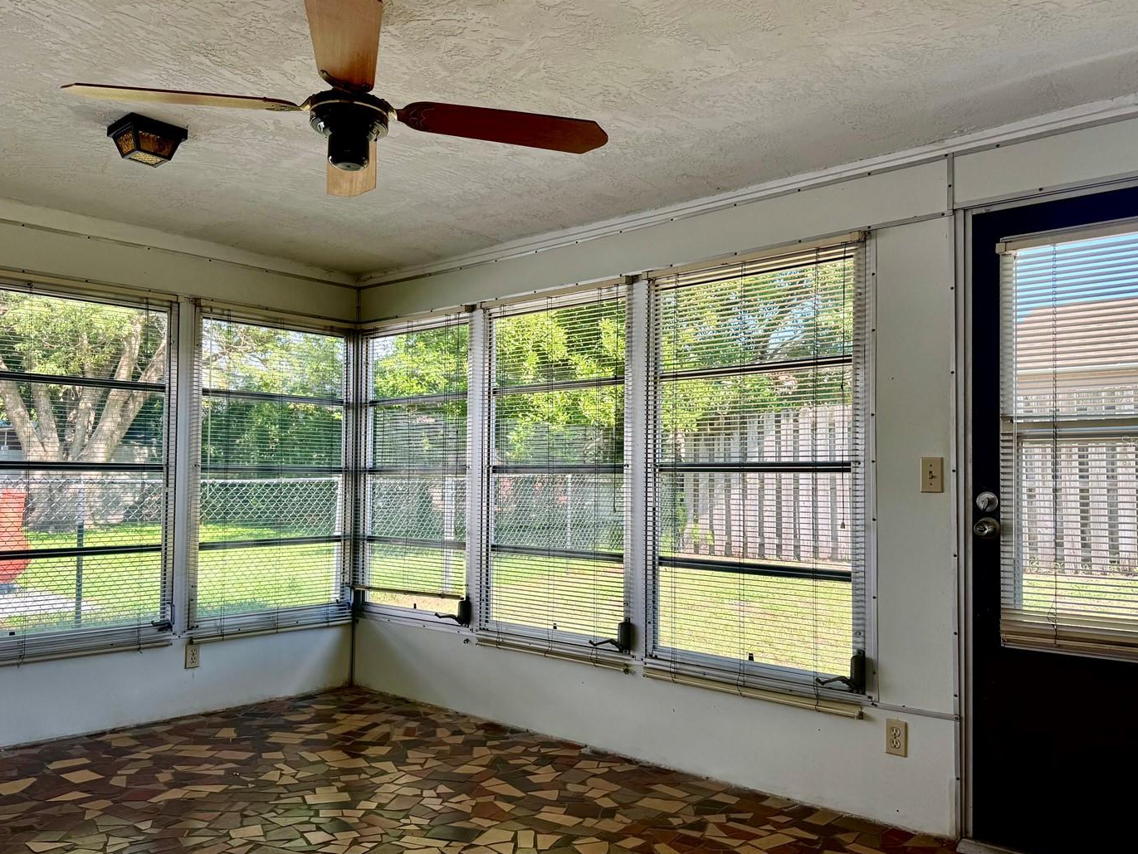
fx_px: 921
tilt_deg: +3.0
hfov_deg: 63.4
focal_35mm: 28
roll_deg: -1.0
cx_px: 535
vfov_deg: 49.8
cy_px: 442
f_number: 1.78
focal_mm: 6.76
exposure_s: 1/268
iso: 64
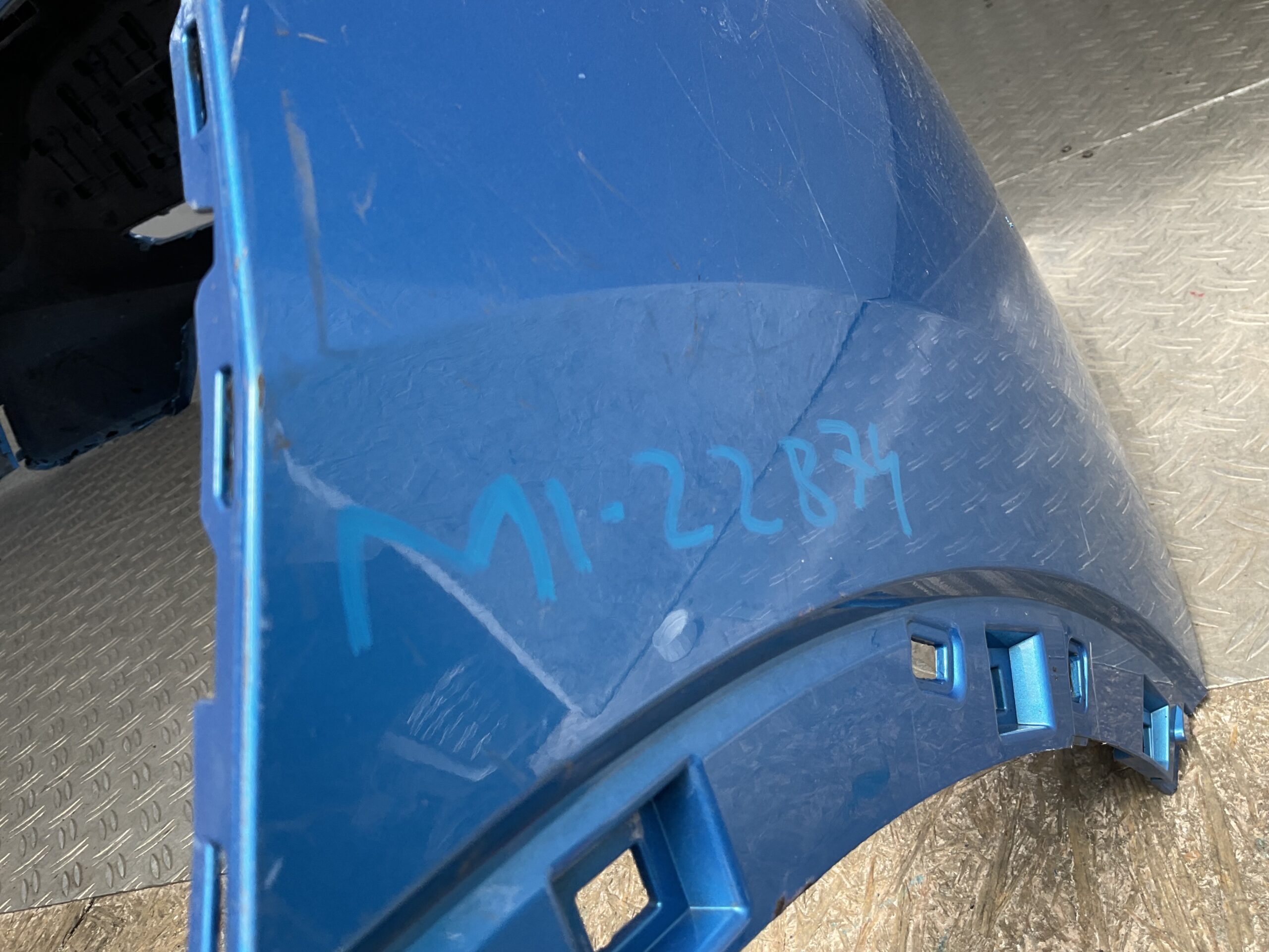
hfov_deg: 61.7
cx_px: 634
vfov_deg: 48.2
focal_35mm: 29
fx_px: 1063
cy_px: 476
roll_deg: +29.6
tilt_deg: -28.0
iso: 16
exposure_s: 1/219
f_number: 1.8
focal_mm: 3
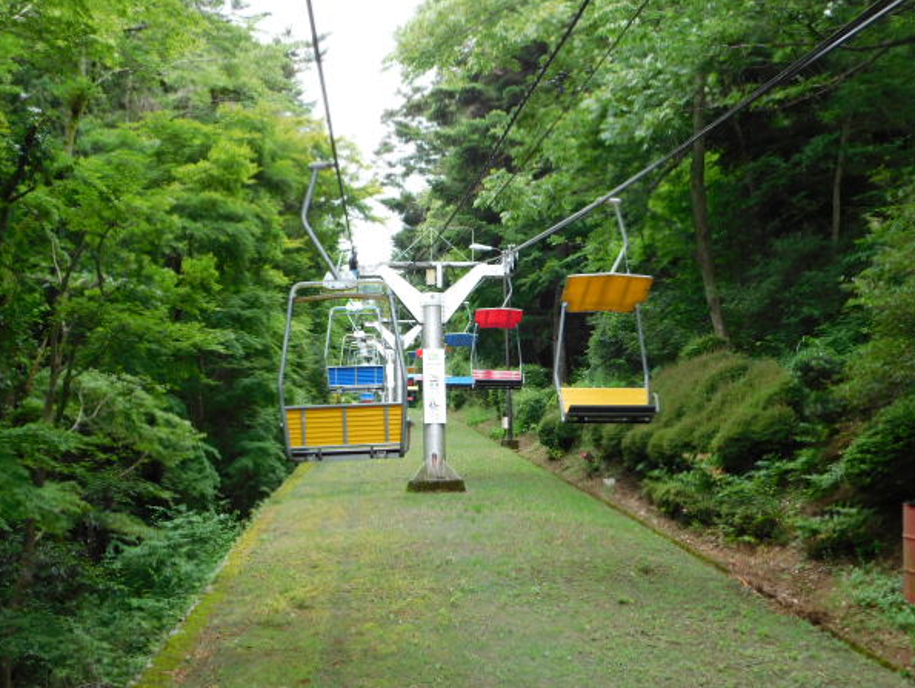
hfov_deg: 43.8
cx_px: 457
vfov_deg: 33.6
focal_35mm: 43
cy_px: 331
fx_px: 1137
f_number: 3.6
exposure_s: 1/80
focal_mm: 7.1
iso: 125
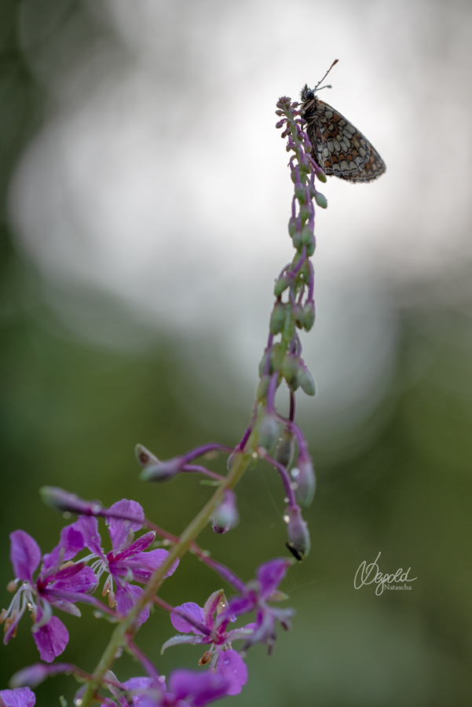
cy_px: 354
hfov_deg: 9.2
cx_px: 236
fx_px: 2946
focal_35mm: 150
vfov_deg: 13.7
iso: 400
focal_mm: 150
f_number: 5.6
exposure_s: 1/125
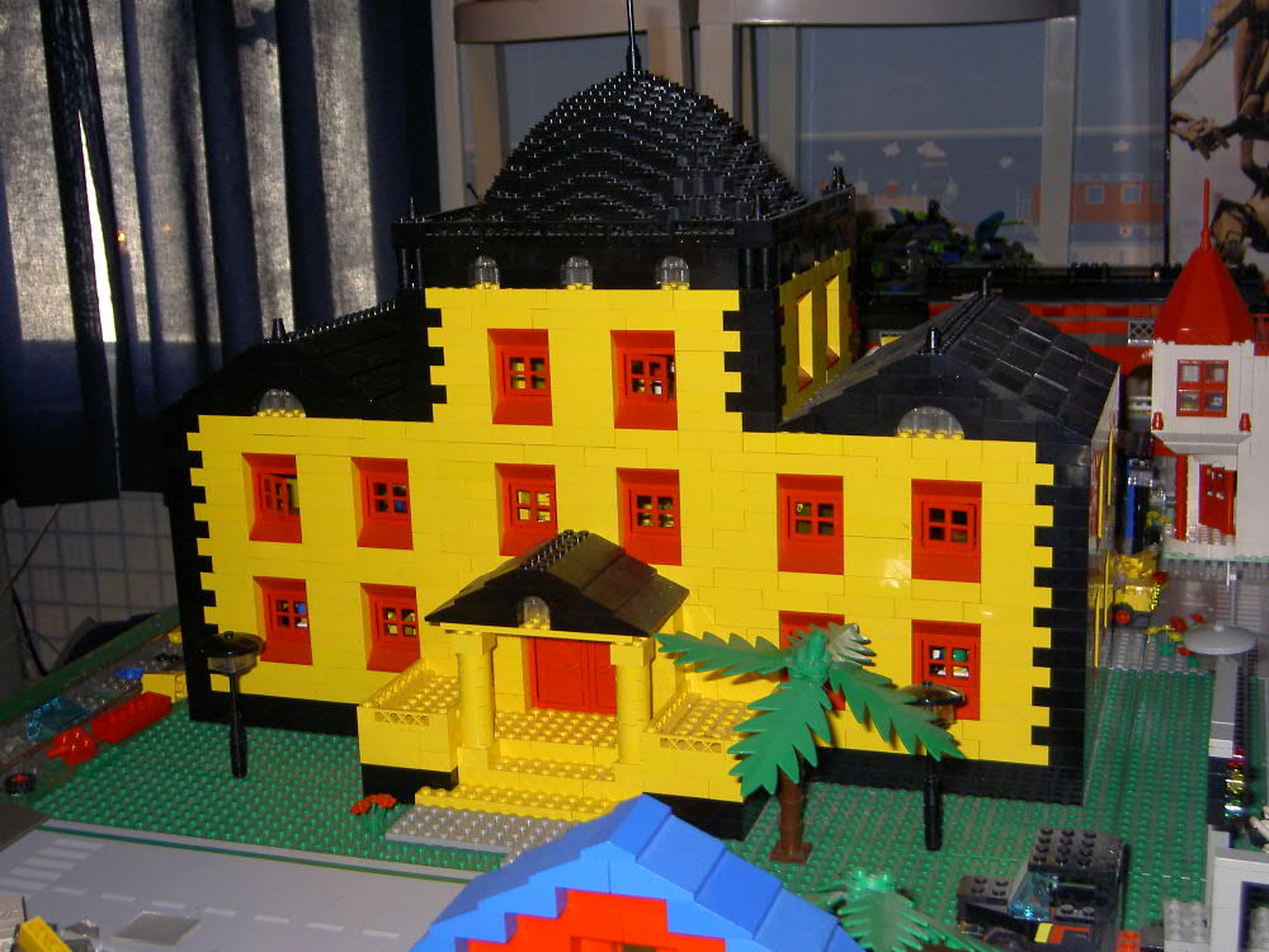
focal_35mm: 47
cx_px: 634
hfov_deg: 40.4
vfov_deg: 30.9
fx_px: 1723
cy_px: 476
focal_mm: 7.7
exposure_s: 1/60
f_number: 3.4
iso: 100
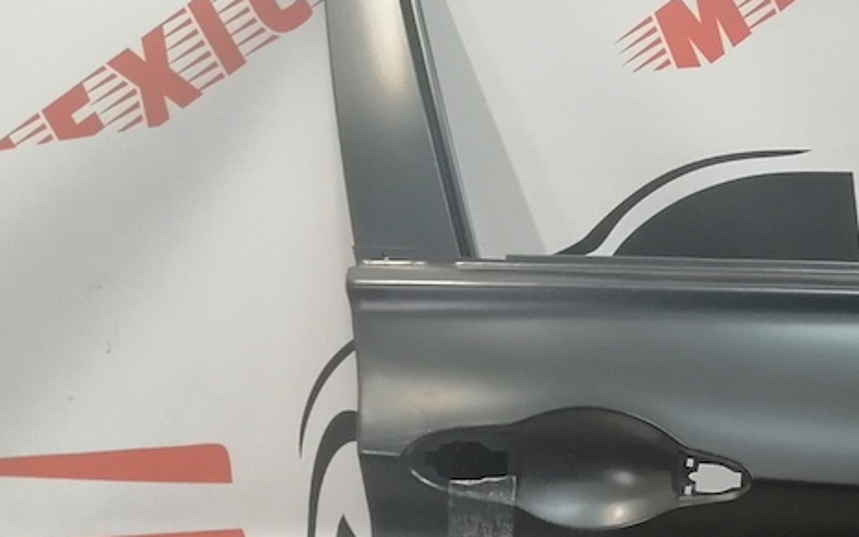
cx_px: 1043
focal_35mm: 71
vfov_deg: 18.1
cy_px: 474
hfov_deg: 25.8
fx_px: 1662
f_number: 1.8
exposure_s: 1/33.3
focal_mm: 3.95
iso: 125
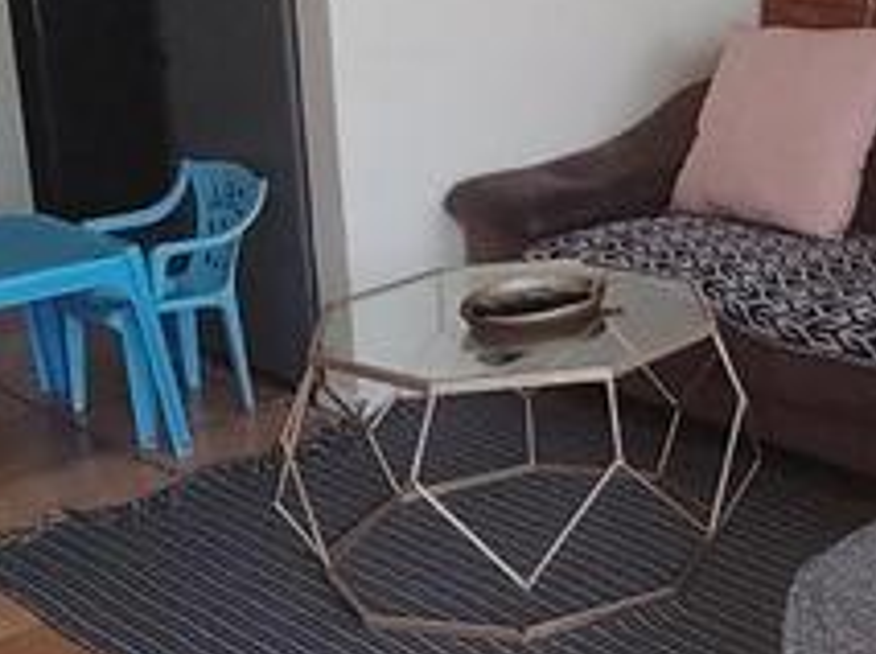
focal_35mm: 64
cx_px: 917
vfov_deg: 22.8
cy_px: 218
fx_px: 1617
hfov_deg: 28.1
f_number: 2.2
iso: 100
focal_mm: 1.42
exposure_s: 1/276
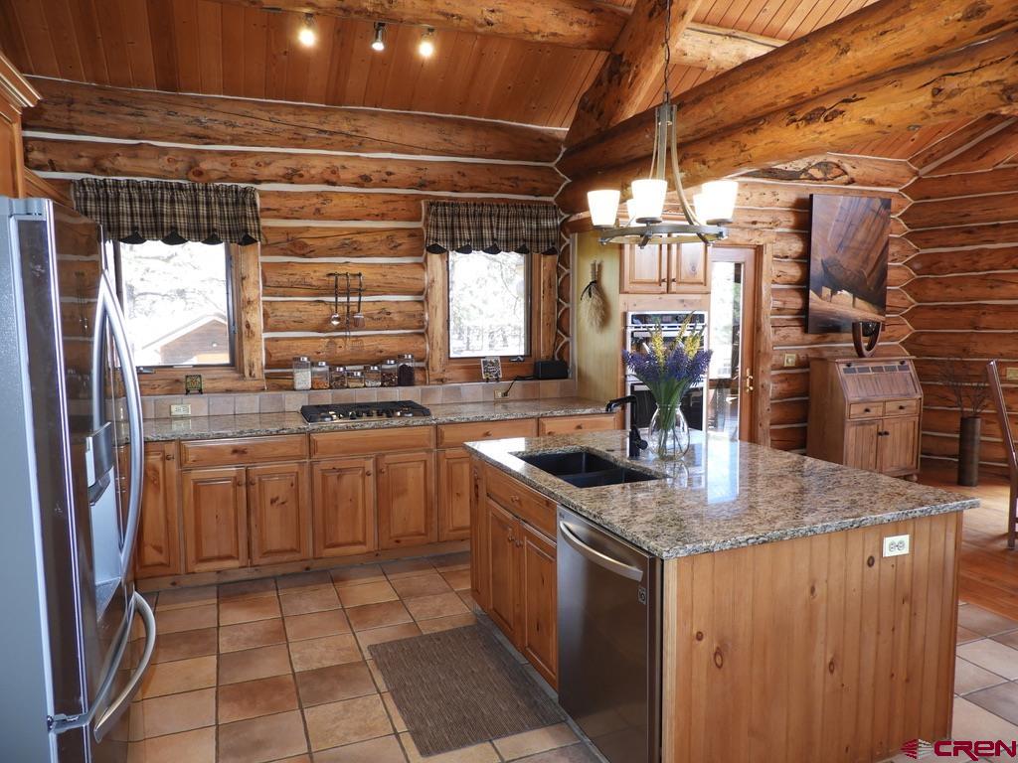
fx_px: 706
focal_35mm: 24
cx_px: 509
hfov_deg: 71.6
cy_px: 382
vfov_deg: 56.8
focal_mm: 4.3
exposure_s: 1/15
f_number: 3.3
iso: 100
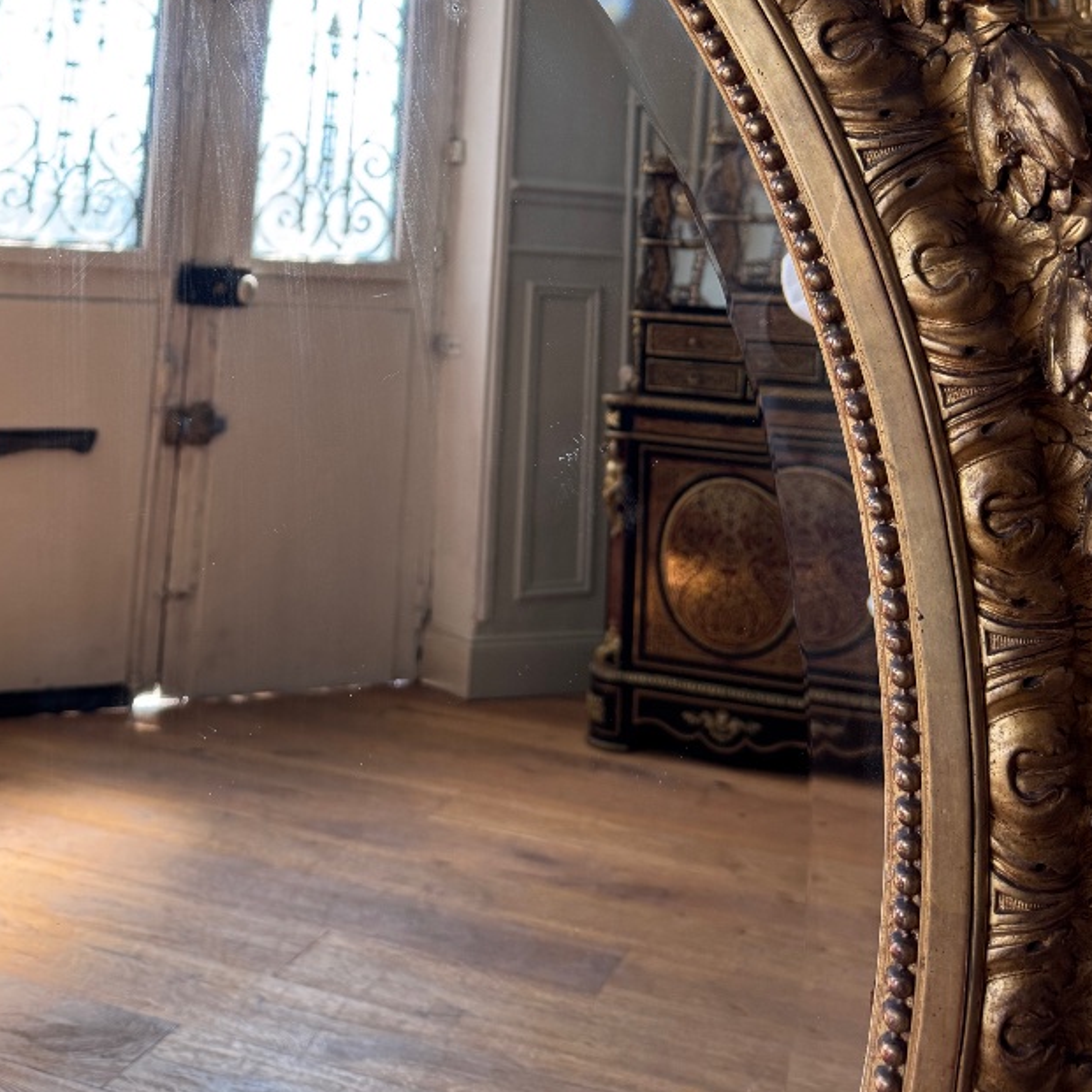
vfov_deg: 37.7
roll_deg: +1.6
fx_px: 1463
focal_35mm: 41
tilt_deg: -2.8
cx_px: 464
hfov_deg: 40.8
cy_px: 74
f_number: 1.78
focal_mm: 6.76
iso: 125
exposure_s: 1/121
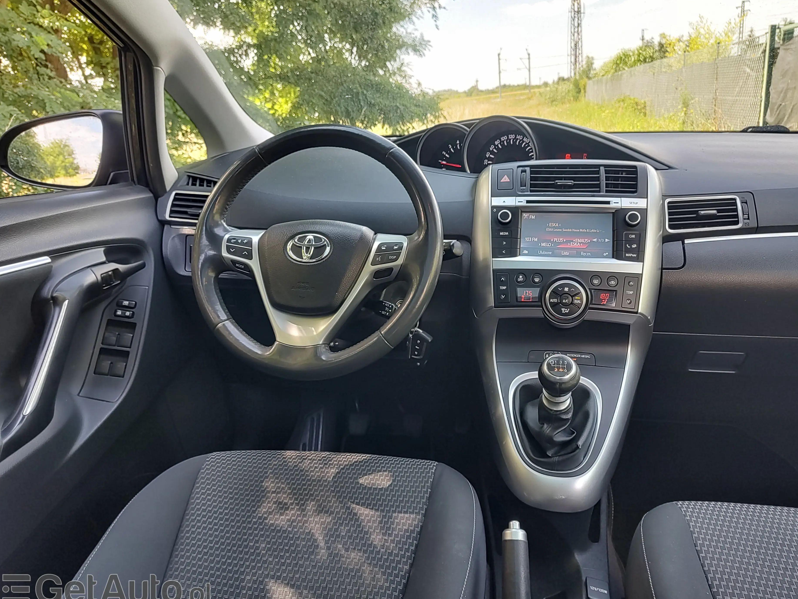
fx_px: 553
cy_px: 301
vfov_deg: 56.8
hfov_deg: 71.6
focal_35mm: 24
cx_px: 414
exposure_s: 1/100
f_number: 1.8
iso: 118
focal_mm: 5.56
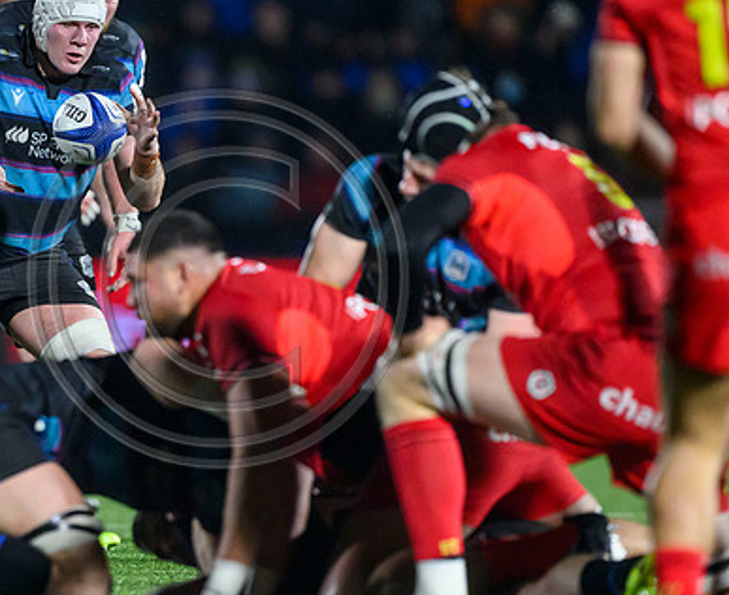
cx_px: 4
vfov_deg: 2.1
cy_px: 341
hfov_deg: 2.6
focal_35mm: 748
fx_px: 16270
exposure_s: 1/3200
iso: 8000
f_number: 3.2
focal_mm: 400
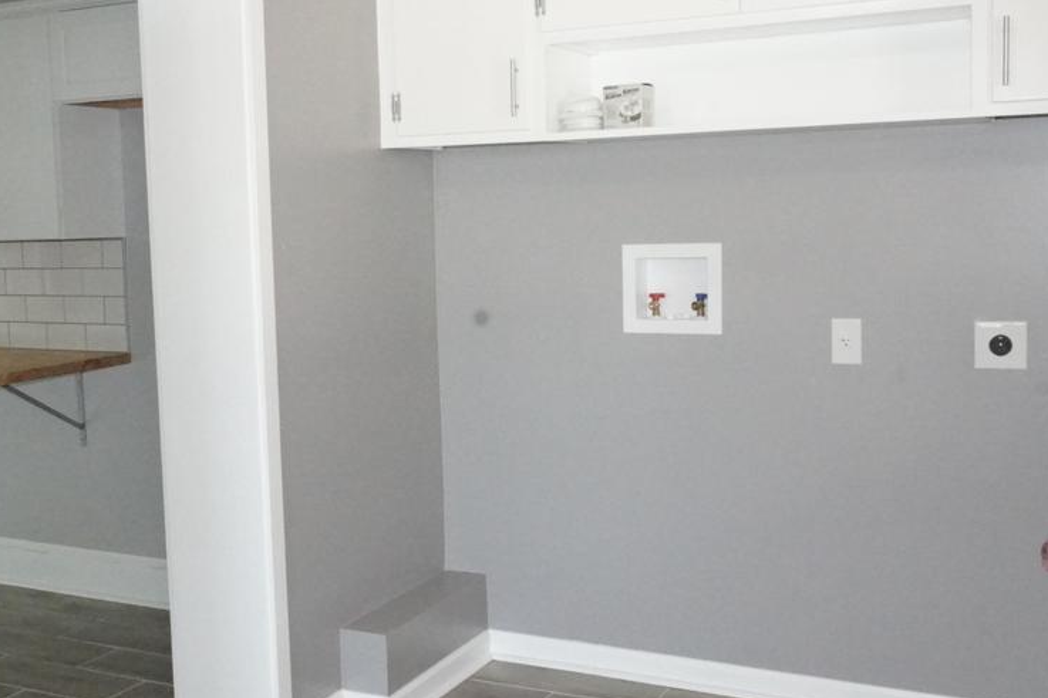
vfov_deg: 31.2
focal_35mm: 43
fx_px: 1251
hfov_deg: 45.4
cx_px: 462
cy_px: 340
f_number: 13
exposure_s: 1/160
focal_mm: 22
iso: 6400
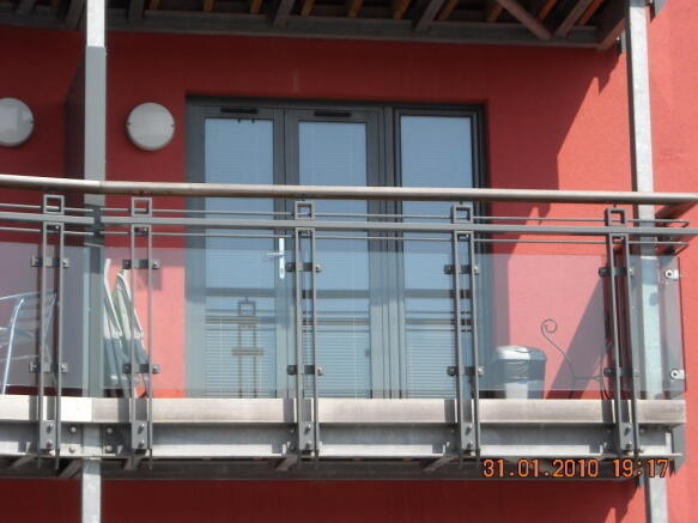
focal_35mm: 105
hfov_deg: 18.7
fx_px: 2117
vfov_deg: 14.1
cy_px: 262
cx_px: 349
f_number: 4.7
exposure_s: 1/384
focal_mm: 17.1
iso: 64
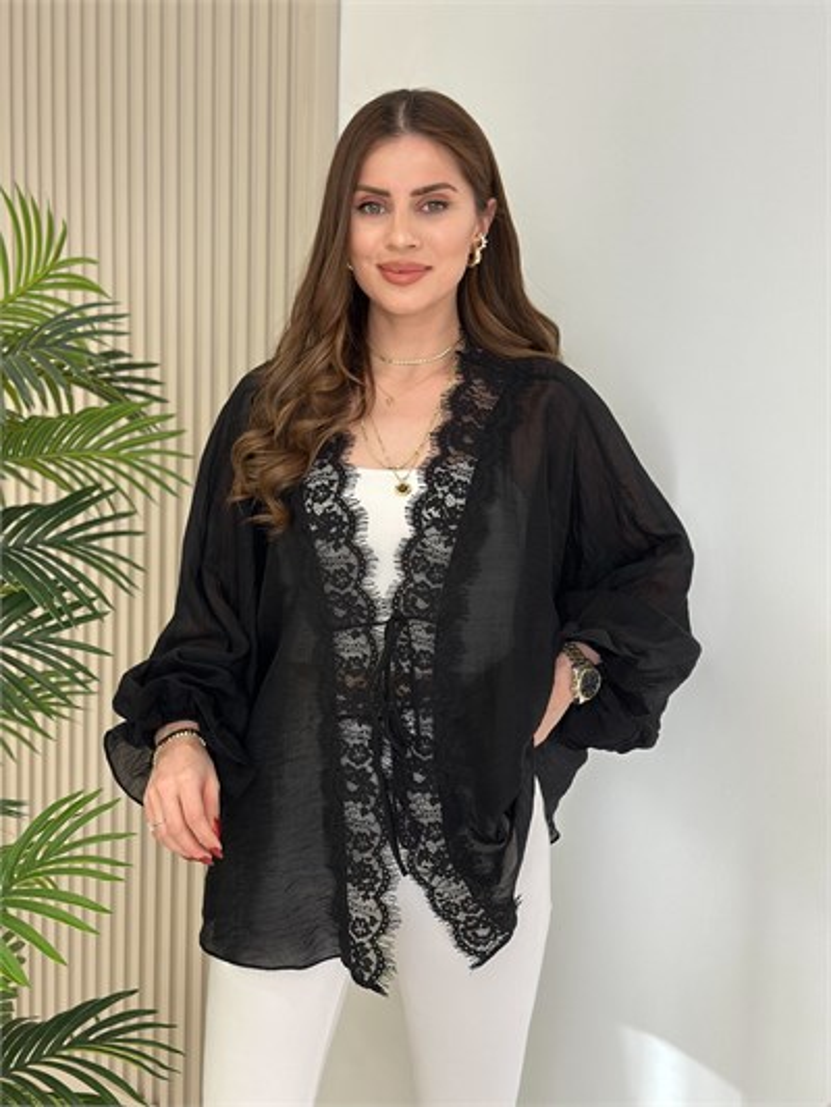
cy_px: 554
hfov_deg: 30.3
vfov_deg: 39.6
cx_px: 416
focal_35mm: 48
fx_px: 1536
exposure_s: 1/249
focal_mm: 6.86
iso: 80
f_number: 1.78
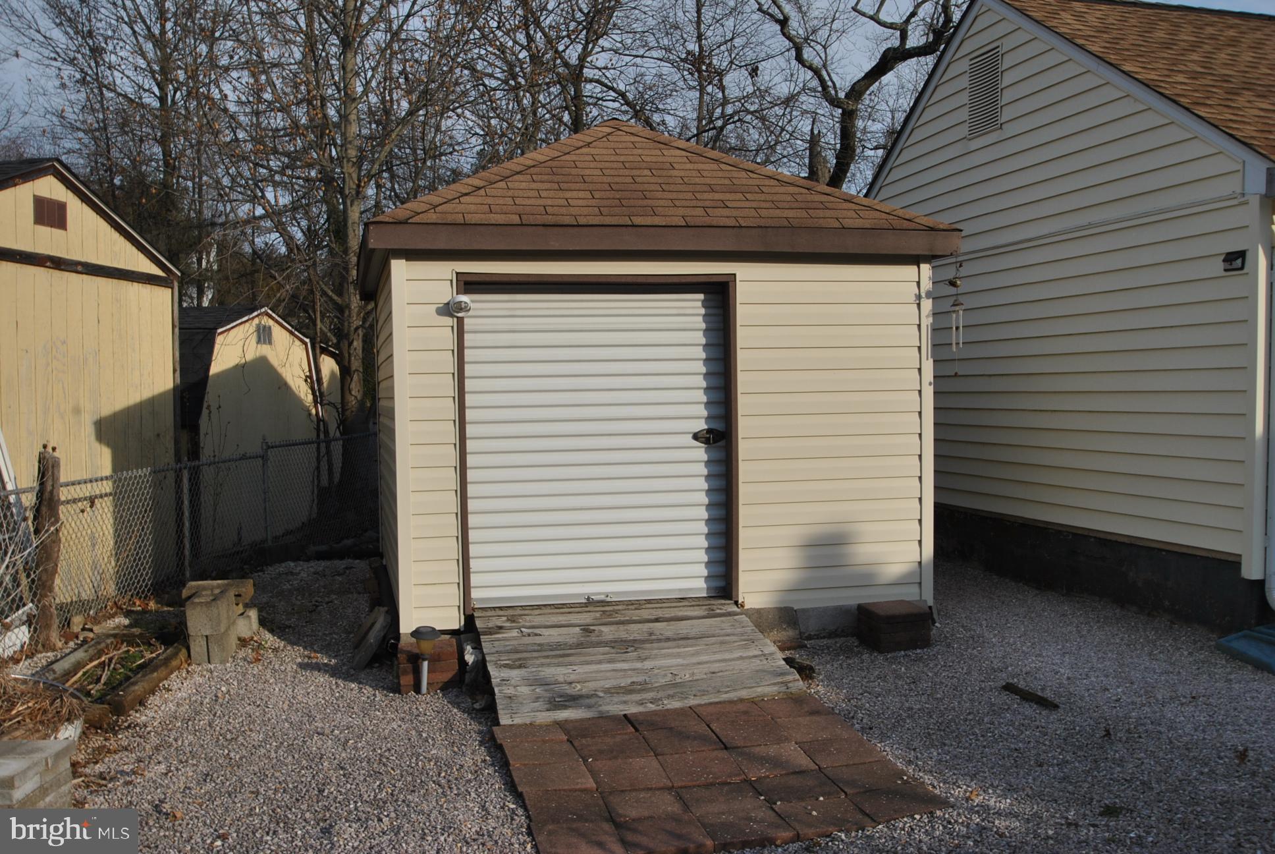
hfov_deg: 53.1
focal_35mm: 36
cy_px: 427
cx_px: 638
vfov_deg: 37.0
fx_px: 1277
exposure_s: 1/200
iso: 100
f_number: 9
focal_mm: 24
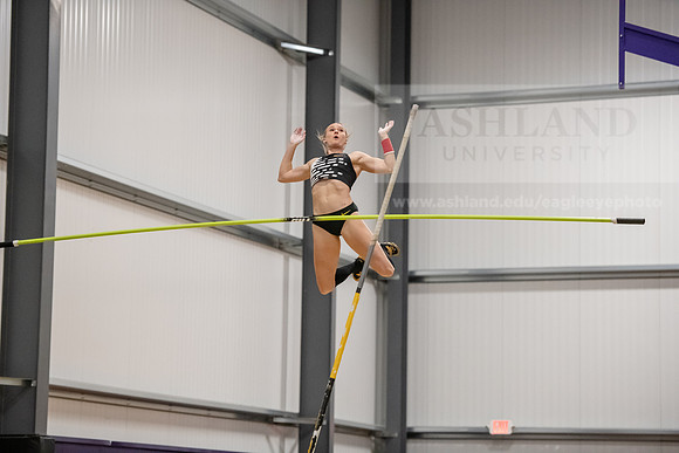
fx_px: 2301
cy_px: 226
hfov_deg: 16.8
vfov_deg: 11.2
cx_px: 340
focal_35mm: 122
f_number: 2.8
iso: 6400
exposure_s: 1/800
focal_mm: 122
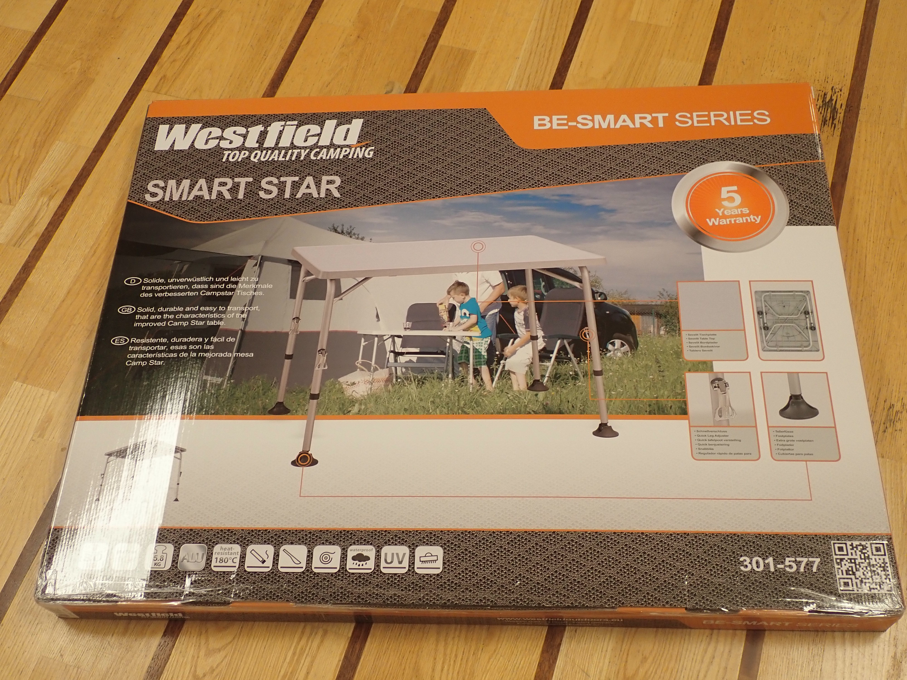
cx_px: 454
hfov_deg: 46.8
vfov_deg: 36.0
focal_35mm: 40
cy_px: 340
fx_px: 1048
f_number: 2.8
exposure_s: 1/50
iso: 200
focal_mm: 7.34
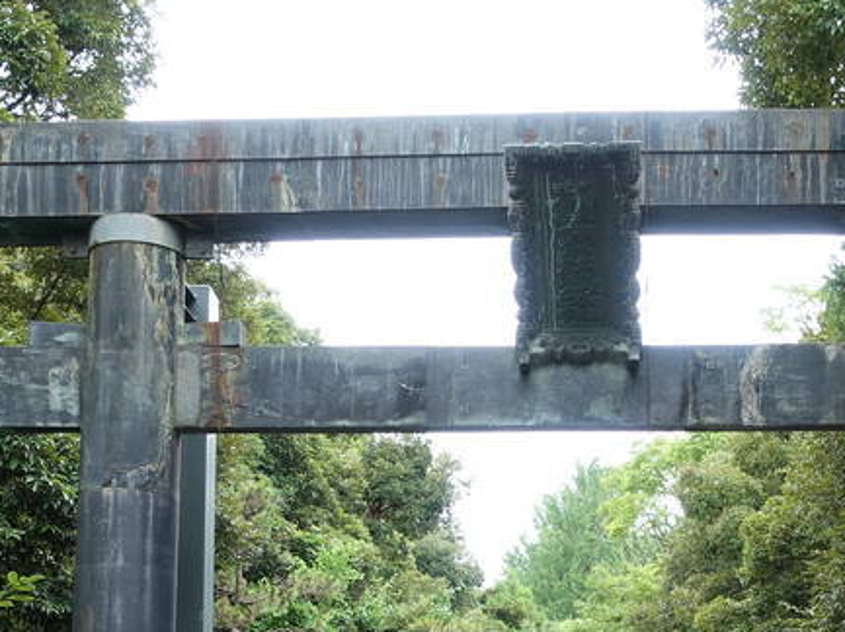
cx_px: 564
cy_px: 696
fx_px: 1561
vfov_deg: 21.7
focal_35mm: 64
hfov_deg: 30.1
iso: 125
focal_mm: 8.8
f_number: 3.5
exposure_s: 1/80
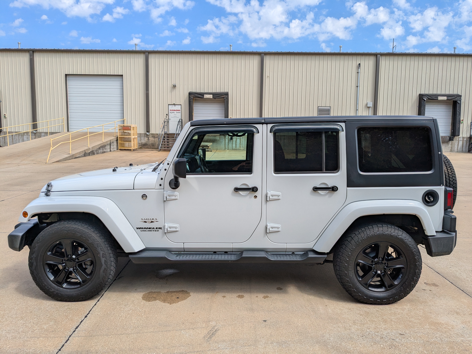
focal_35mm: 27
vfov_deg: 51.4
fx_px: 368
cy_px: 177
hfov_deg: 65.3
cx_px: 236
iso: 66
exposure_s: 1/3891
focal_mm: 4.38
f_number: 1.73
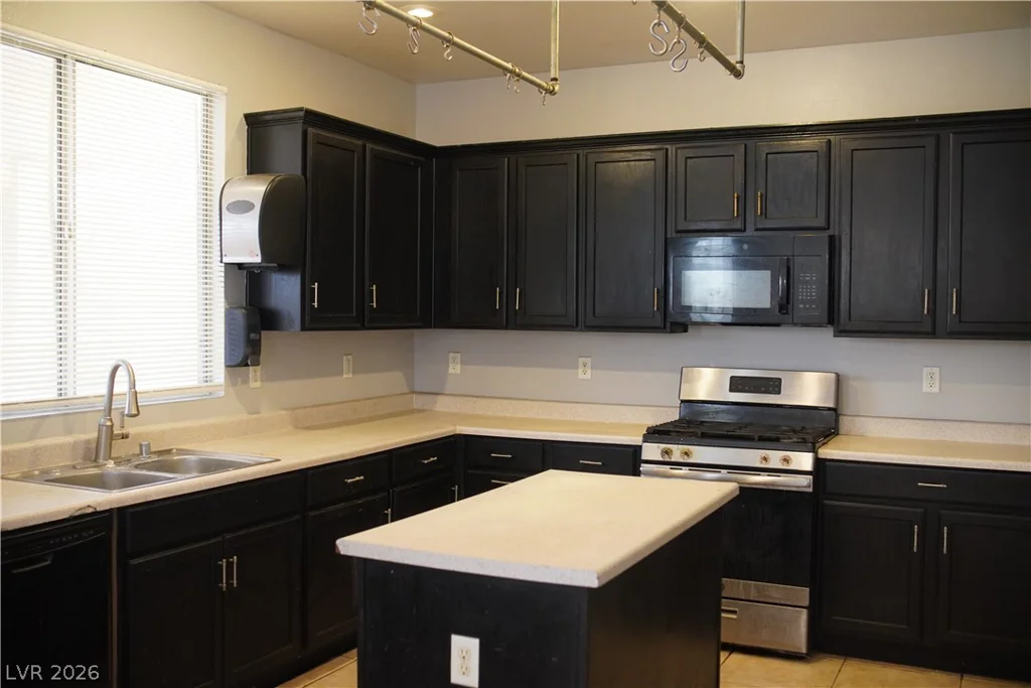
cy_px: 344
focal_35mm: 34
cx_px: 516
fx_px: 988
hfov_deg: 55.1
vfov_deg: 38.4
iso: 1600
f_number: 2.2
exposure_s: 1/160
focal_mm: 23
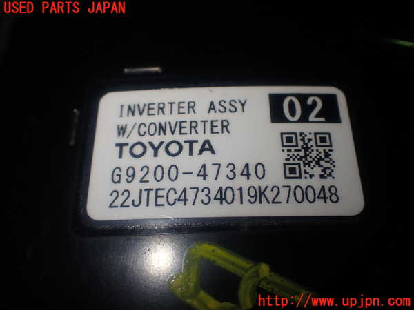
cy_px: 155
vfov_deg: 39.7
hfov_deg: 51.4
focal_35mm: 36
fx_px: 431
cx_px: 207
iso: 100
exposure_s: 1/100
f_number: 3.5
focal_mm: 6.37
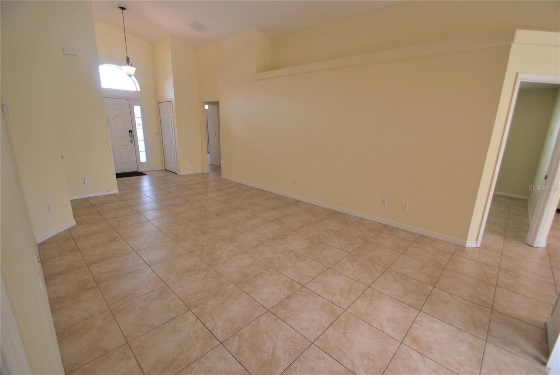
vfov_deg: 77.4
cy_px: 188
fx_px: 234
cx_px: 280
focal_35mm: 15
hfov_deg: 100.3
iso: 400
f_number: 3.5
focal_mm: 10
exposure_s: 1/100
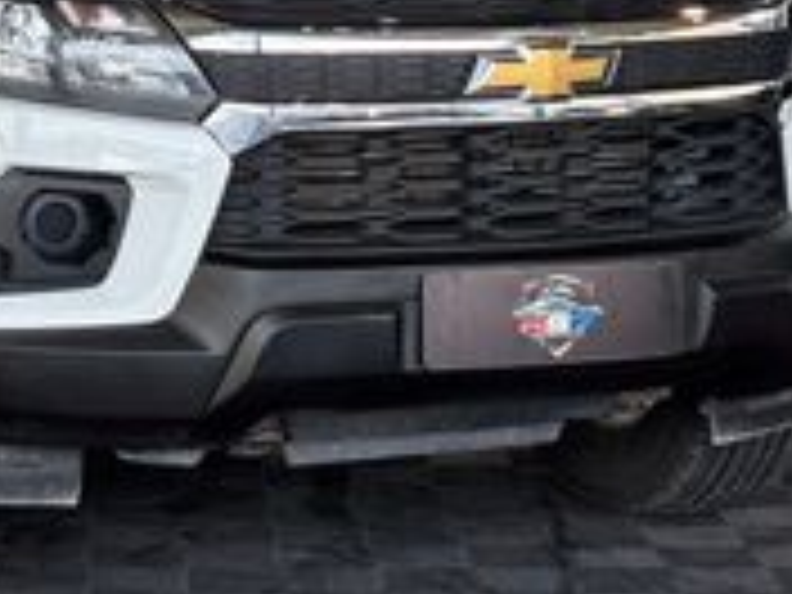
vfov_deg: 10.6
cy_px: 63
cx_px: 22
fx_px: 3180
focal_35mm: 139
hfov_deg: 14.0
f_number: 1.6
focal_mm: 5.96
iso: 32
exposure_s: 1/343
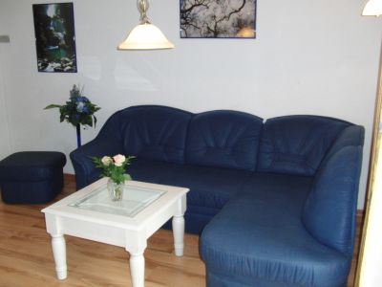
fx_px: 408
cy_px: 144
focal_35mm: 37
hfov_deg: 50.1
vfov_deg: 38.7
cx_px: 191
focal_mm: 6.42
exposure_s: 1/60
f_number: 3.6
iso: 400
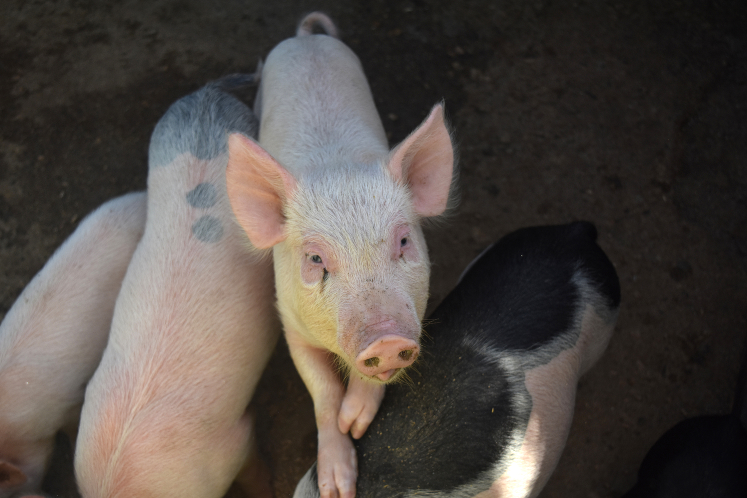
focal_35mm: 40
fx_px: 840
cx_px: 374
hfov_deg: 47.9
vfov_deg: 33.0
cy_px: 249
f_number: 4.5
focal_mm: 27
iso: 400
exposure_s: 1/1250
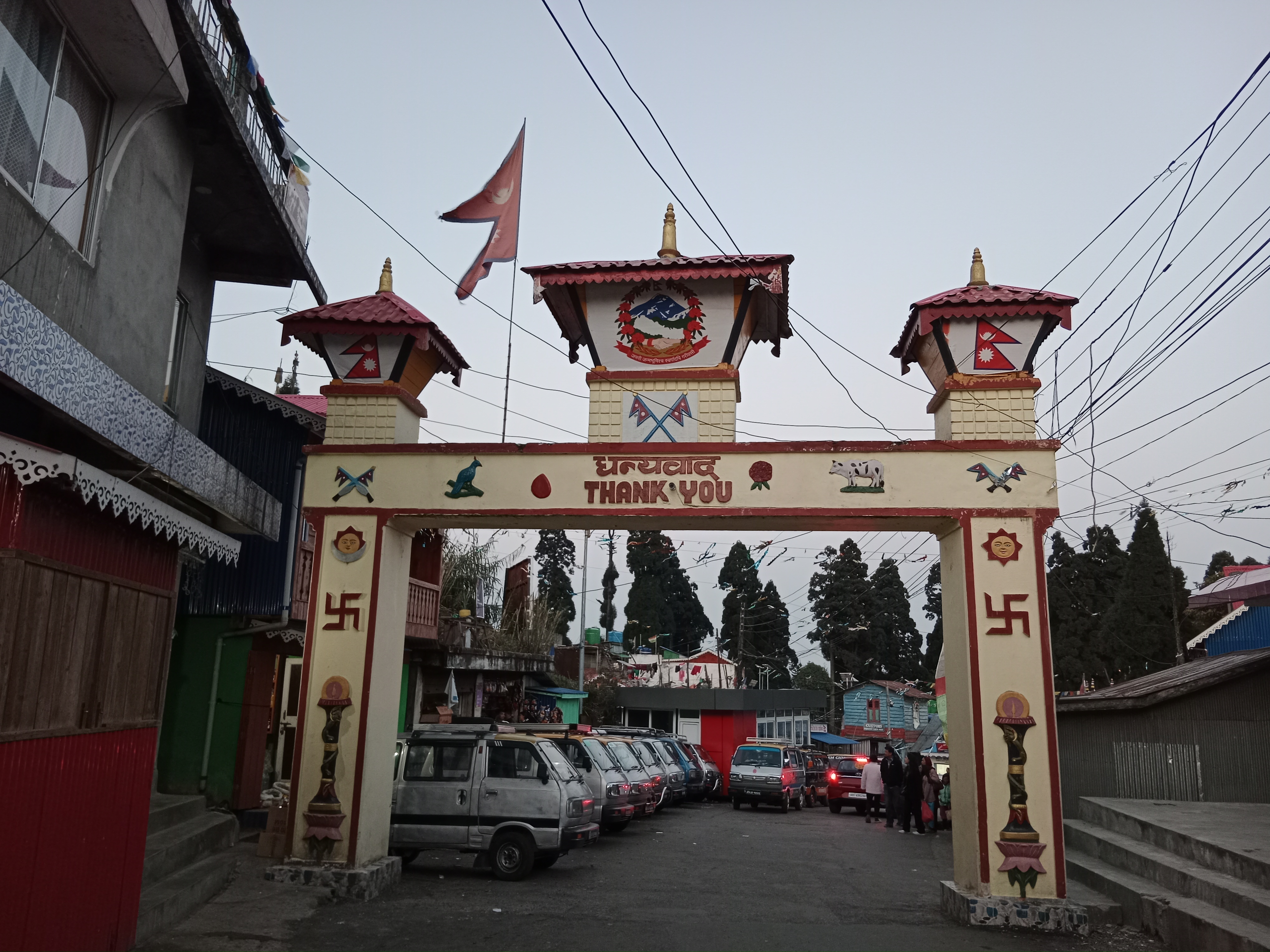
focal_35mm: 26
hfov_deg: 67.3
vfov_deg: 53.1
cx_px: 635
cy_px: 476
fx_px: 954
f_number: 1.8
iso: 1041
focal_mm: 3.96
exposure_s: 1/33.3
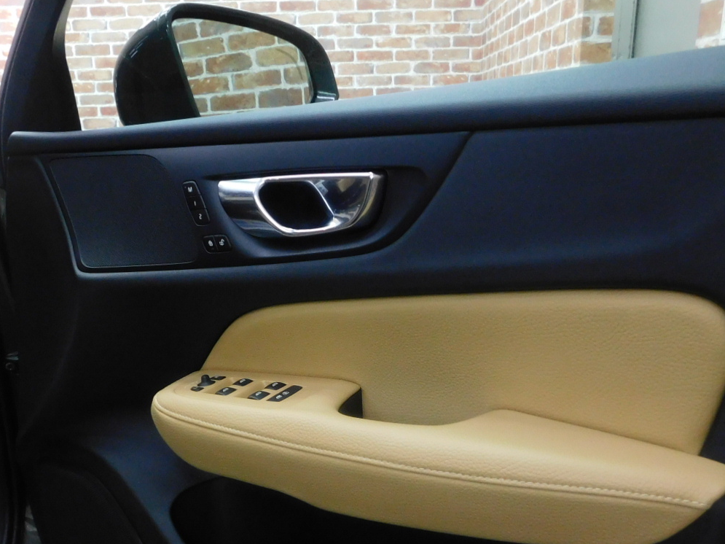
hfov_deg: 50.1
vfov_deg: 38.1
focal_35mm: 37
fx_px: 775
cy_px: 376
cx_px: 329
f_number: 3
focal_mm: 4
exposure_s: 1/25
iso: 400
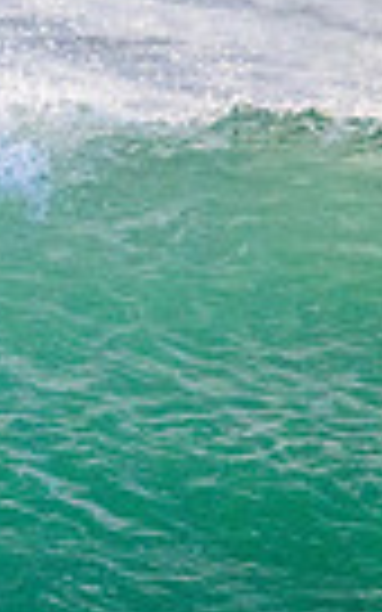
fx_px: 47090
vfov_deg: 0.7
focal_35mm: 2827
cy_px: 628
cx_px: -890
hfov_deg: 0.5
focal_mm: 650
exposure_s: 1/1600
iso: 5000
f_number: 11
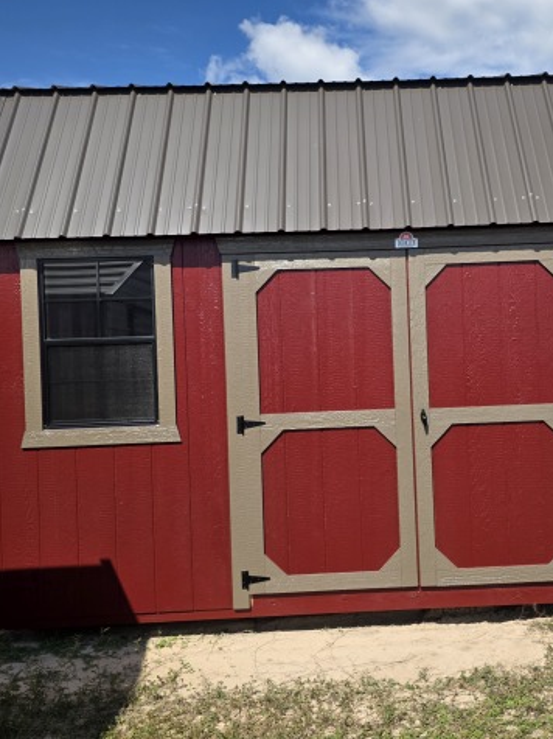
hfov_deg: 44.9
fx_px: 661
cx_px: 360
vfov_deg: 58.4
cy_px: 367
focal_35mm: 31
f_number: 1.7
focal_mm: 6.3
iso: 80
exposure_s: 1/6355
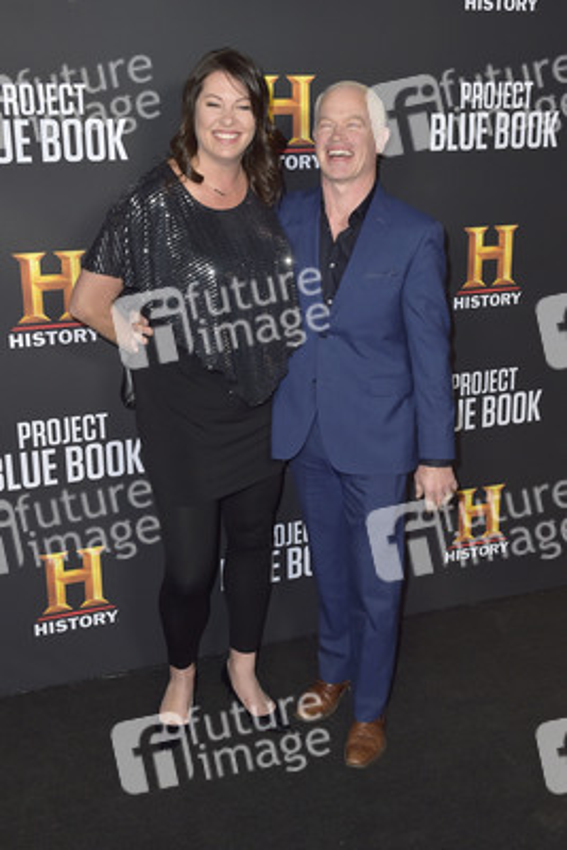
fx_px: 850
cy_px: 425
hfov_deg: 36.9
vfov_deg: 53.1
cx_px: 284
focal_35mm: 36
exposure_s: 1/250
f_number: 5.6
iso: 250
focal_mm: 36
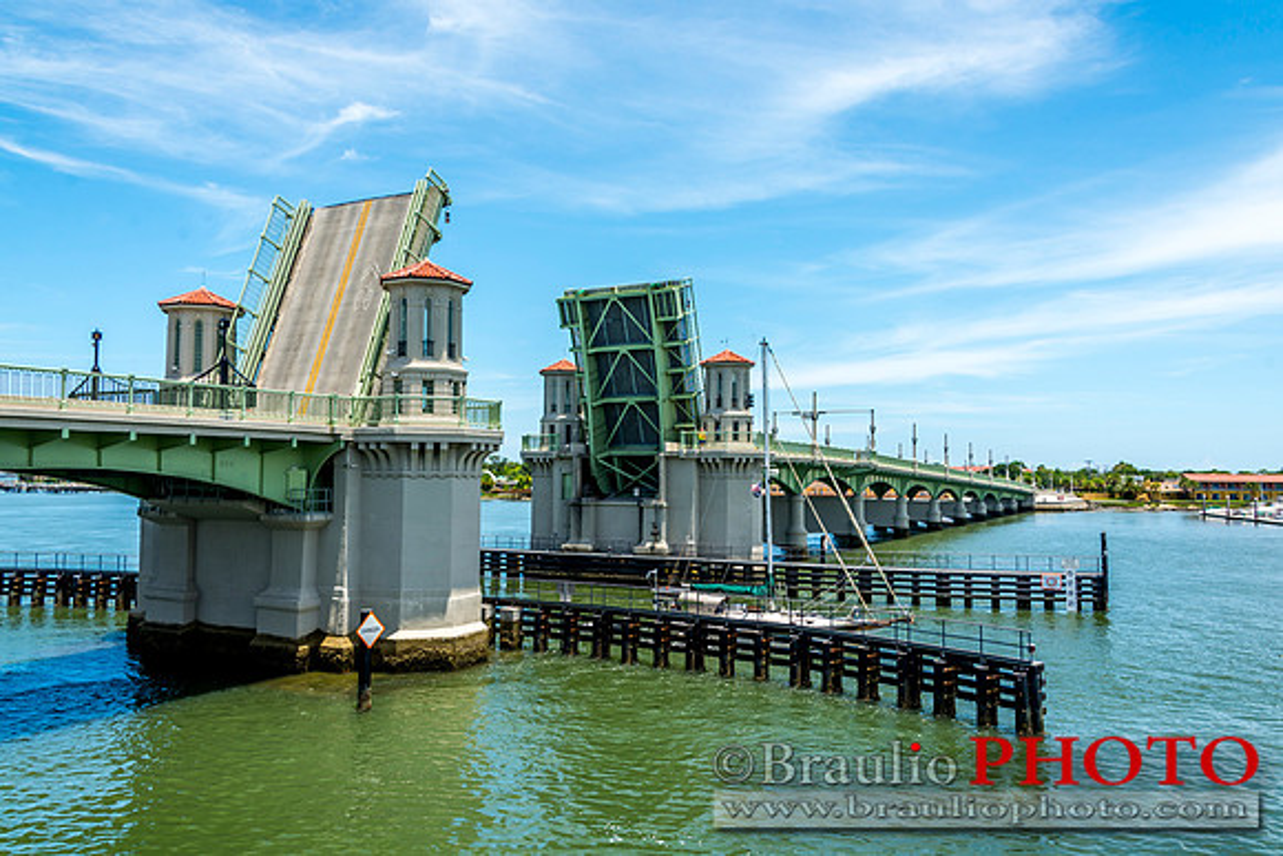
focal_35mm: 28
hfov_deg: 65.5
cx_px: 642
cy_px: 428
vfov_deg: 46.4
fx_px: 998
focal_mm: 28
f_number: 8
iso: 125
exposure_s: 1/250
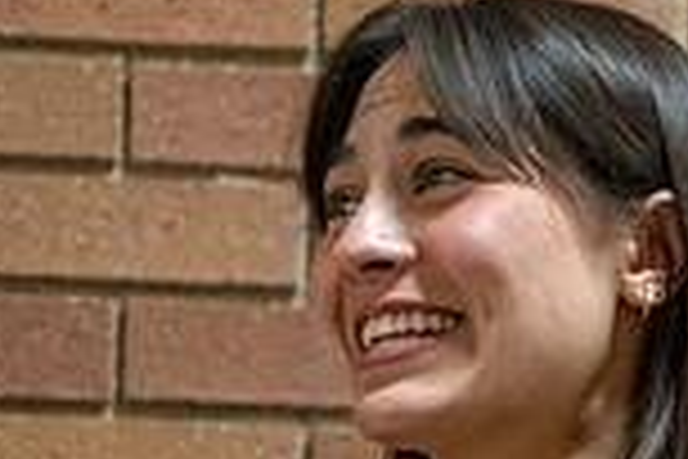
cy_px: 592
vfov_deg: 6.5
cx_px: 985
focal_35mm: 209
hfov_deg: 9.6
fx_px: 3994
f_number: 2.8
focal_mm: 55
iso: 6400
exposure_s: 1/250
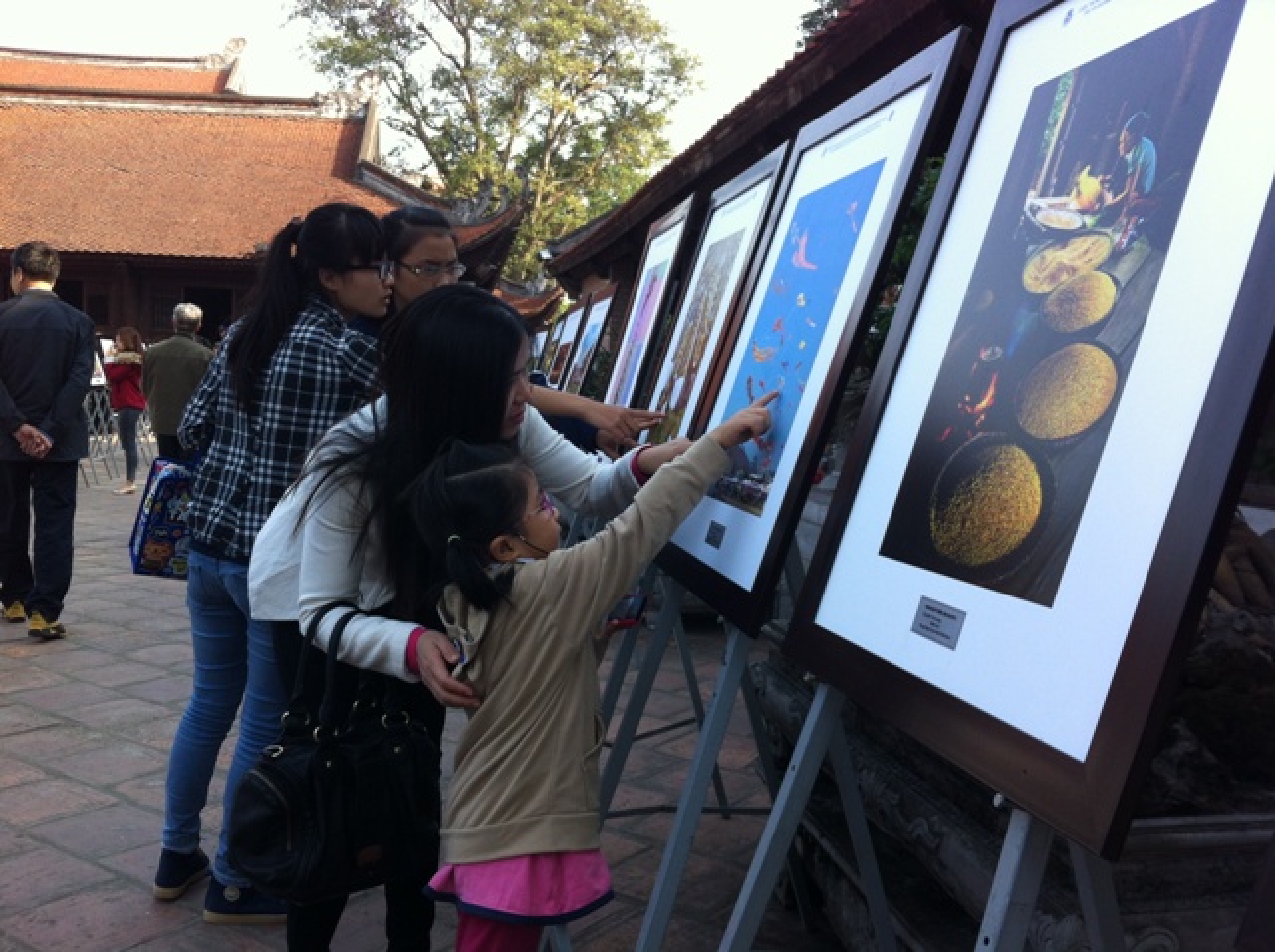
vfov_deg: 40.6
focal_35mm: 35
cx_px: 638
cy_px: 476
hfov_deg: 52.7
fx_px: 1287
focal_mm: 3.85
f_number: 2.8
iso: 80
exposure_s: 1/220
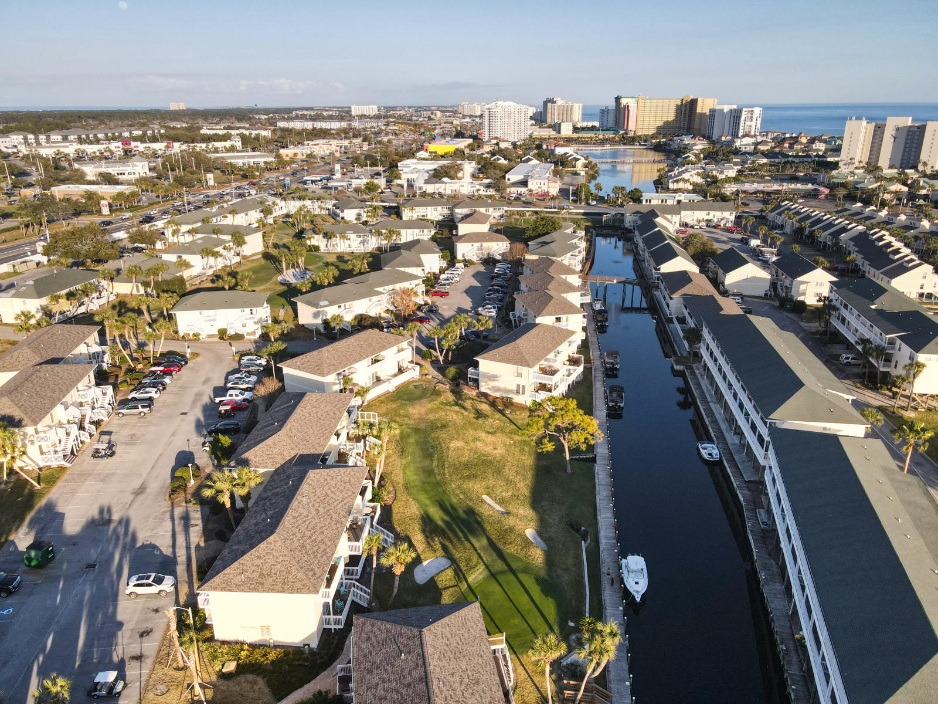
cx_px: 469
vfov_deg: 56.8
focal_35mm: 24
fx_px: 650
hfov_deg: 71.6
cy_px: 352
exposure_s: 1/500
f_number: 2.8
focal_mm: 4.5
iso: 100
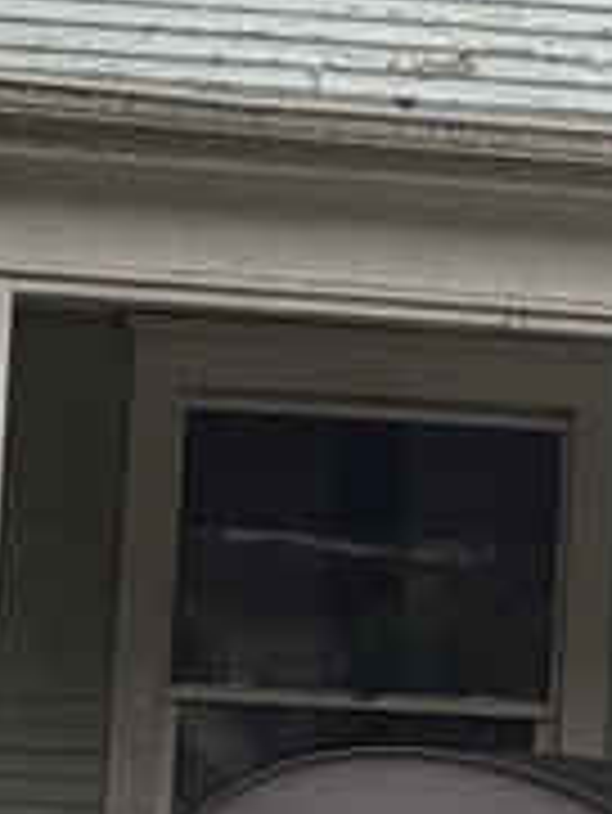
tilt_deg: +12.8
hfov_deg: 5.2
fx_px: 6734
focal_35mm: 286
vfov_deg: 6.9
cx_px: 914
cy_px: -157
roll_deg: -2.5
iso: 64
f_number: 1.78
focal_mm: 6.76
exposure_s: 1/1754
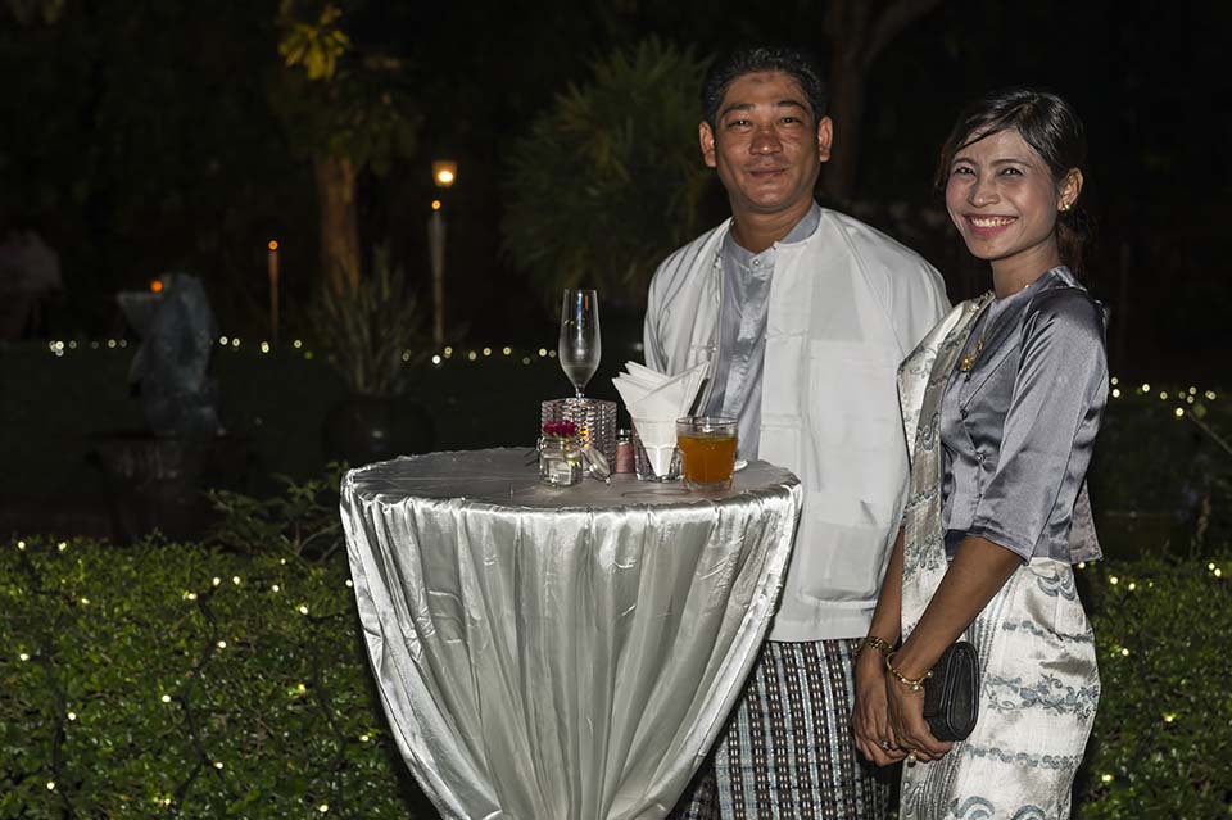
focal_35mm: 62
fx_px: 2121
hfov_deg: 32.4
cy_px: 410
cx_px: 616
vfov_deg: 21.9
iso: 400
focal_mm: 62
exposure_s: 1/60
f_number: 6.3
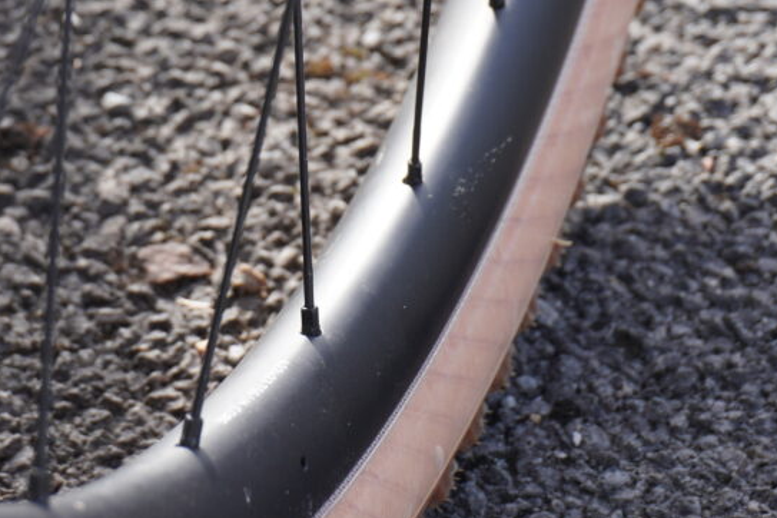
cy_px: 65
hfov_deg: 17.6
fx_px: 2502
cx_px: 197
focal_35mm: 116
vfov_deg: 11.7
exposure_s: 1/160
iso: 125
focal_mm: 41
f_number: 5.6
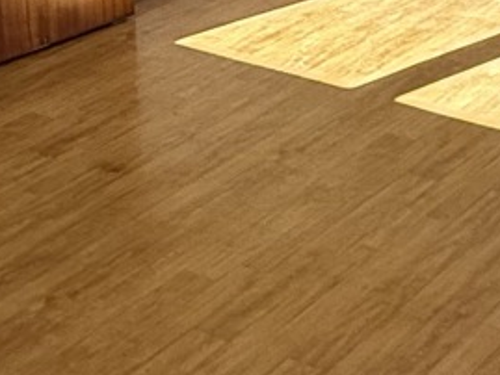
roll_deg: +1.4
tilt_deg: -21.2
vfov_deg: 14.7
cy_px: 78
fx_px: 1445
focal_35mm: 100
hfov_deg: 19.6
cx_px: 229
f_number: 2.2
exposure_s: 1/207
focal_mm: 2.22
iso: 64
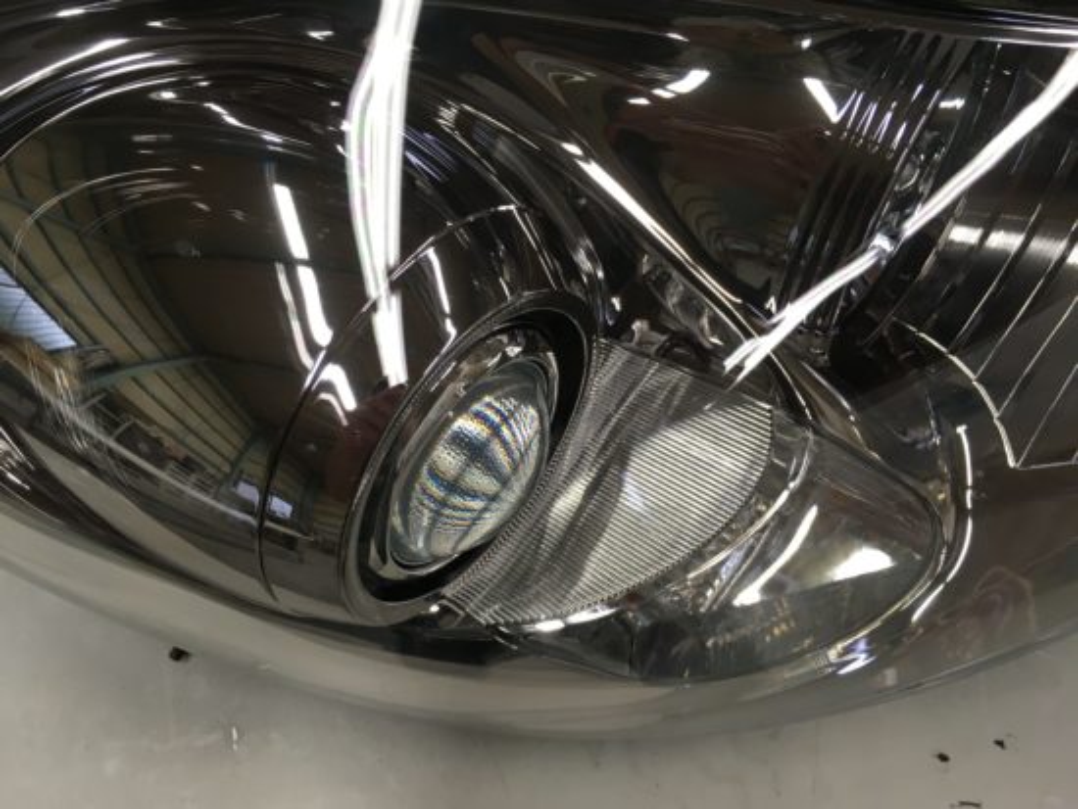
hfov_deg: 61.6
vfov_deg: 48.3
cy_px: 404
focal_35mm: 29
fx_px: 904
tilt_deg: -70.9
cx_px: 539
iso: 25
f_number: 2.2
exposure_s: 1/30
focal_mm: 4.15
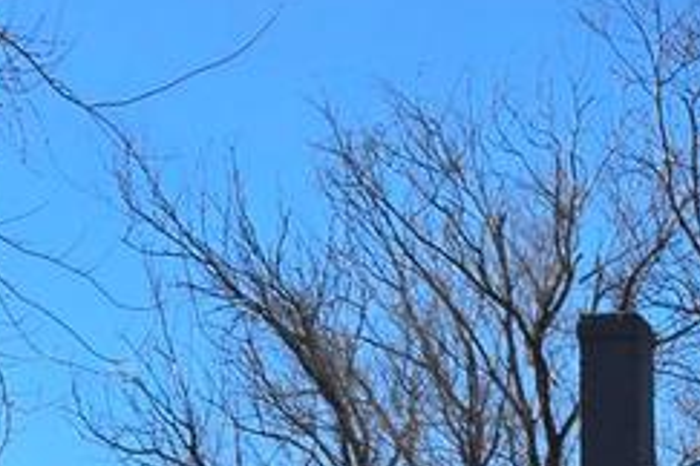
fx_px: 2761
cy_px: 988
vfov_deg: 9.0
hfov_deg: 13.5
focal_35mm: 142
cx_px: 1109
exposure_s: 1/1429
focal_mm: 5.4
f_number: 1.8
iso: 25
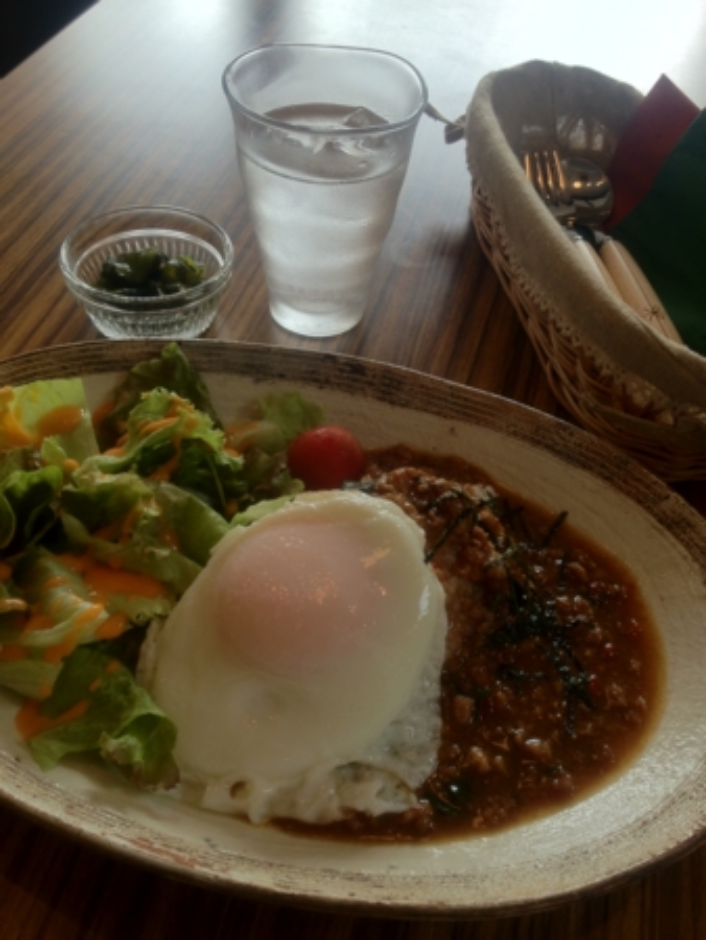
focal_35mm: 35
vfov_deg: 52.6
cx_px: 353
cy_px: 470
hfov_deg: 40.7
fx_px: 951
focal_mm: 4.28
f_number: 2.4
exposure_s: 1/60
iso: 64
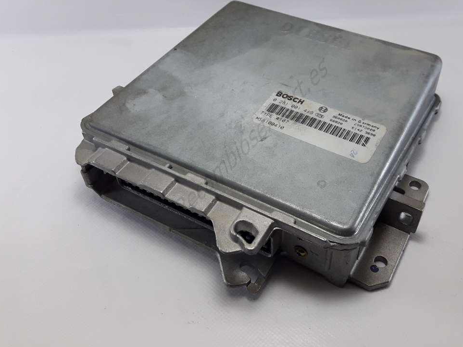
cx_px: 256
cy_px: 136
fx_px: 481
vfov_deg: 39.5
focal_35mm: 36
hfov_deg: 51.3
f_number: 1.9
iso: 64
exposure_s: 1/100
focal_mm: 3.7
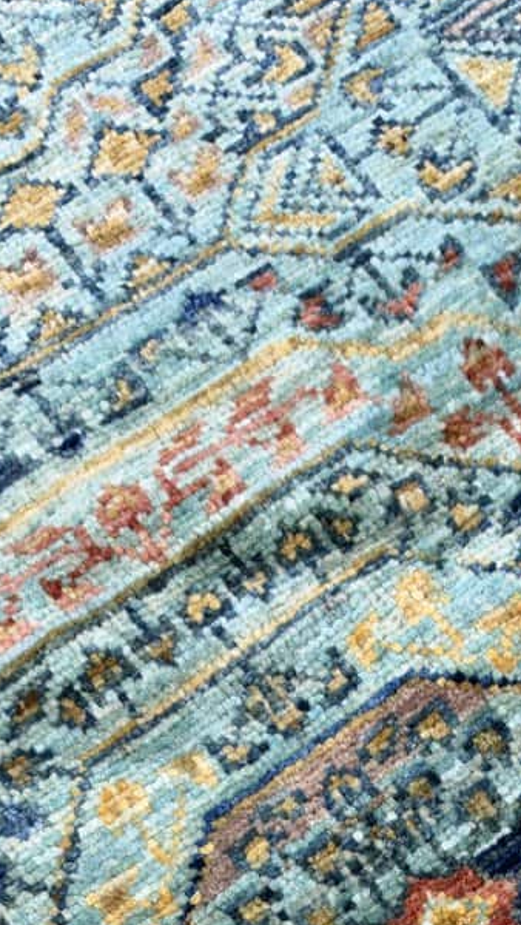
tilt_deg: -76.1
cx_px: 489
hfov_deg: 19.3
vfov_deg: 31.3
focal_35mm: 61
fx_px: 1496
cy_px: 962
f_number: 1.8
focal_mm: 6.93
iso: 80
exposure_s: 1/121
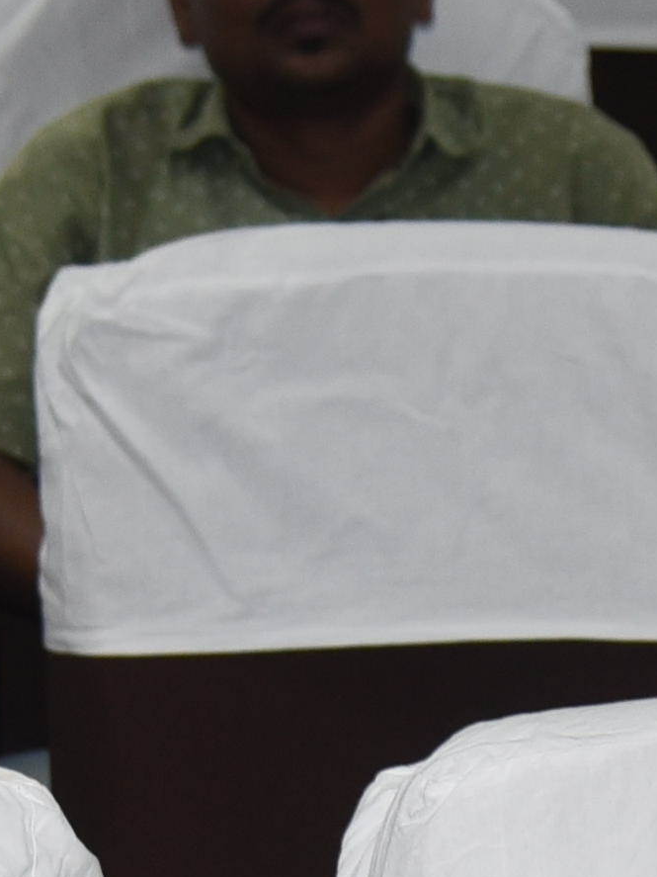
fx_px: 6277
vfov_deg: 7.9
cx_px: 1240
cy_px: 1255
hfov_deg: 5.9
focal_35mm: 248
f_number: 4.5
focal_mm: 38
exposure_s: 1/80
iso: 1000
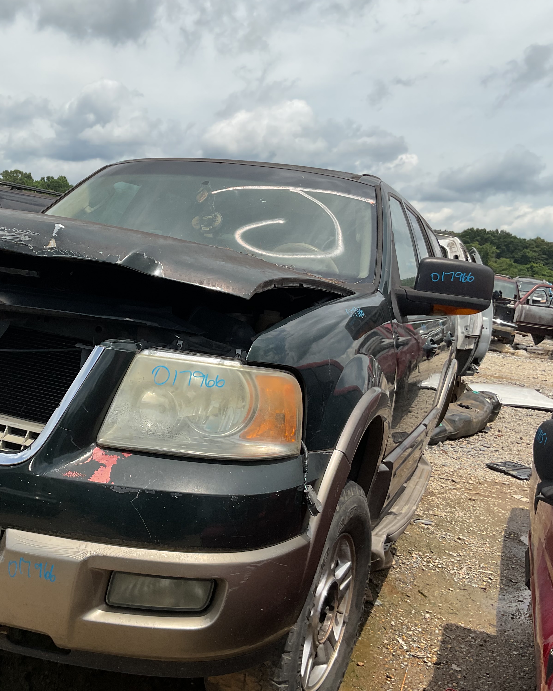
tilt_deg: -8.9
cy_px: 345
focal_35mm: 38
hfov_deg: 38.4
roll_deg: -6.3
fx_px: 777
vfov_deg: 47.9
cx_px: 159
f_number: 1.8
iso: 16
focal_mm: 3
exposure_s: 1/2320
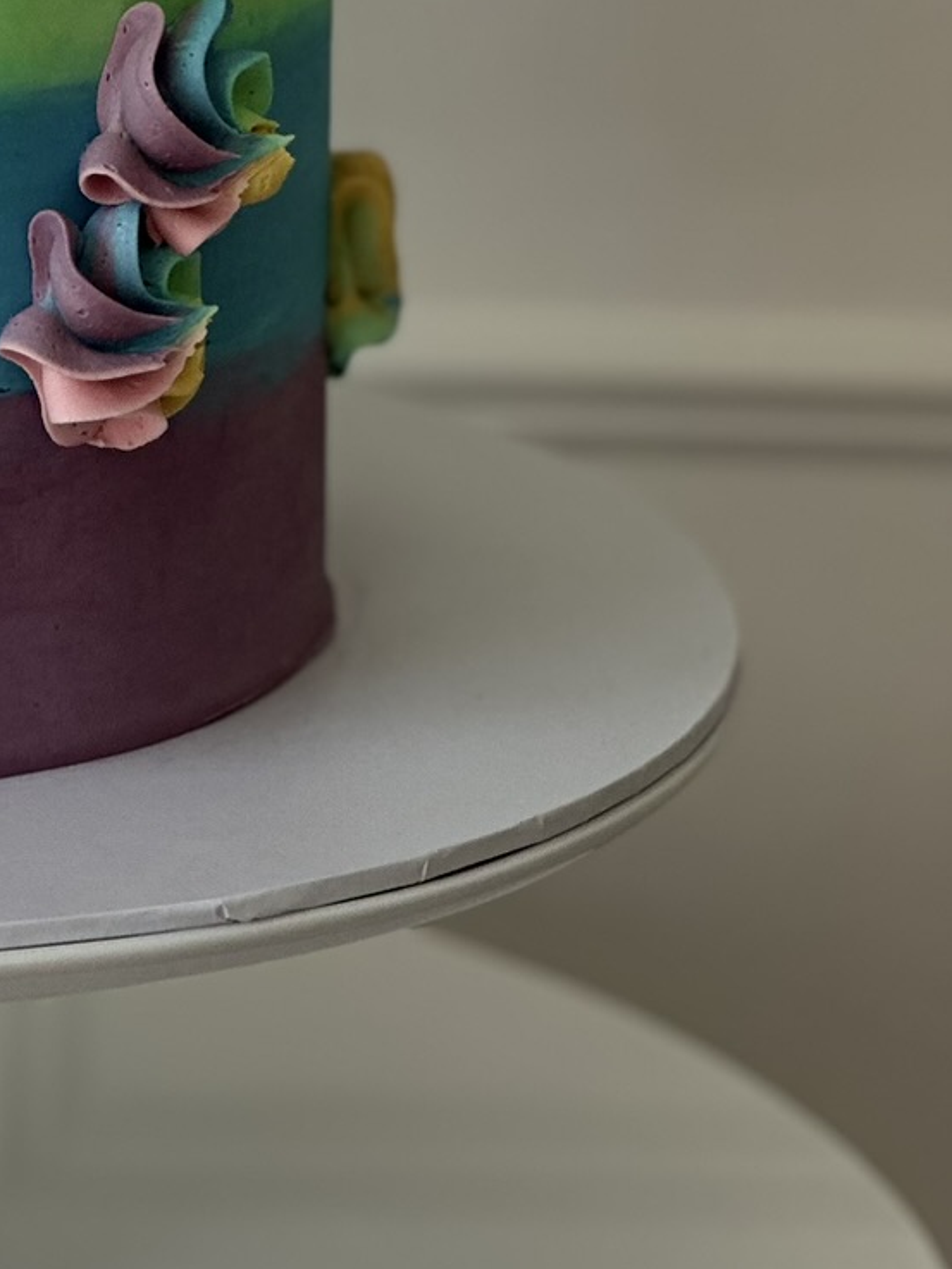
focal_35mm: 214
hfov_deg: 6.9
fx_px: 7845
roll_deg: -1.8
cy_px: -253
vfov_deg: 9.1
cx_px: -348
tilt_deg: -8.1
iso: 32
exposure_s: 1/121
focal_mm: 9
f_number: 2.8
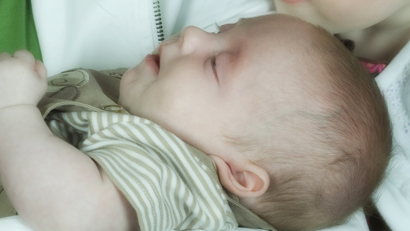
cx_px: 16
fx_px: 3001
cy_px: -59
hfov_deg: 7.8
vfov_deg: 4.4
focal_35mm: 276
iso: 160
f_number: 4
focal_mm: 50
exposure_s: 1/60
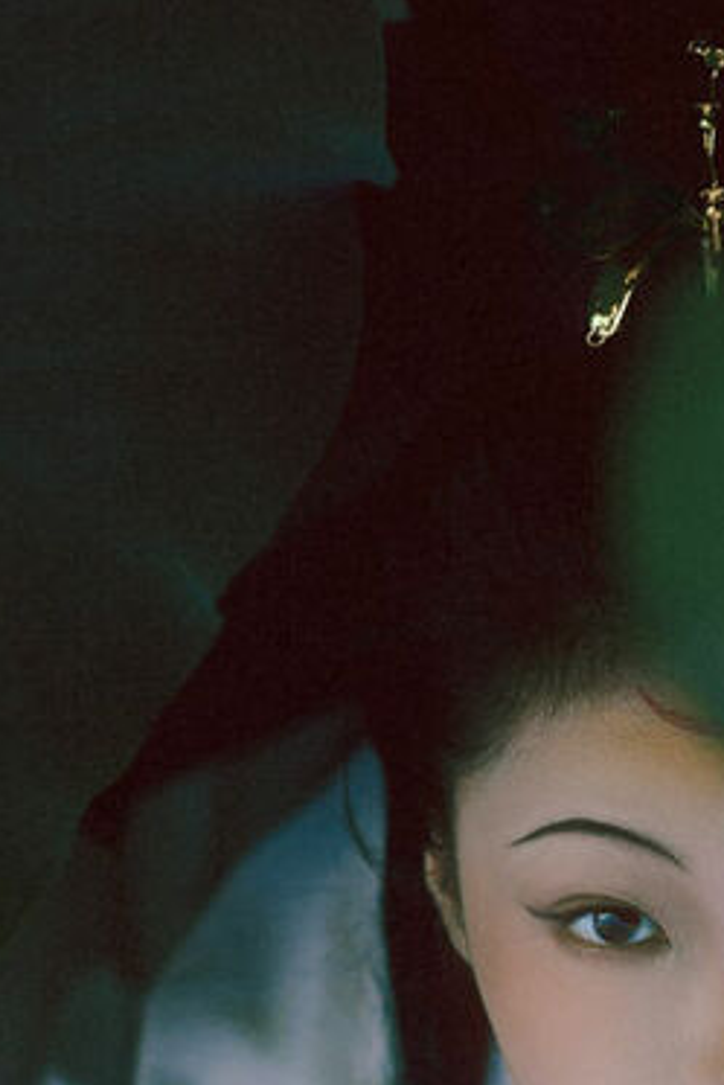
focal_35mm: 359
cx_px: 666
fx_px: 10819
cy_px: 307
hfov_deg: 3.8
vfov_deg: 5.7
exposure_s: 1/320
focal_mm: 85
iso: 320
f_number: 1.8
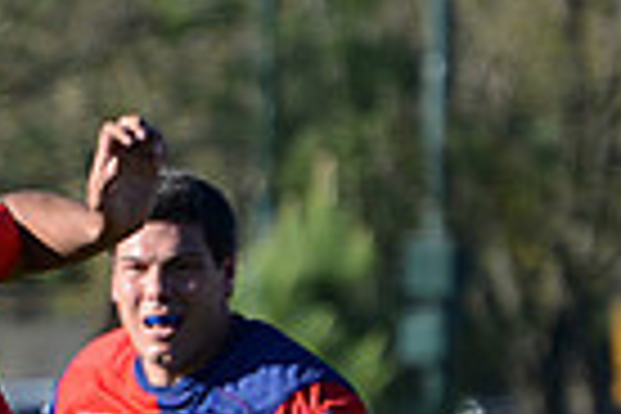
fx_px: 21682
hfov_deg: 1.6
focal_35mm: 1257
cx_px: -90
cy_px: 826
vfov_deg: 1.1
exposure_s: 1/640
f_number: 5.6
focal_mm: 300
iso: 320
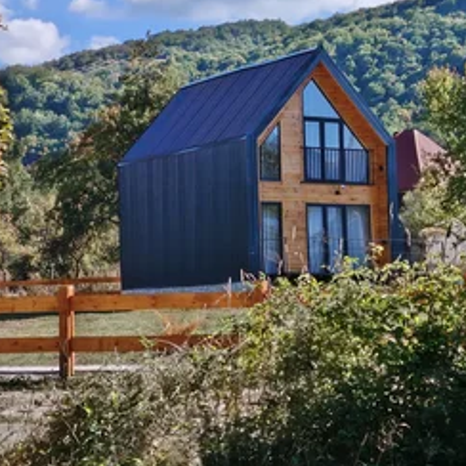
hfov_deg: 16.9
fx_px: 1569
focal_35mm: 103
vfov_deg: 16.9
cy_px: 189
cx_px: 262
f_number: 1.75
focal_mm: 5.25
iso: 100
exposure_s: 1/514
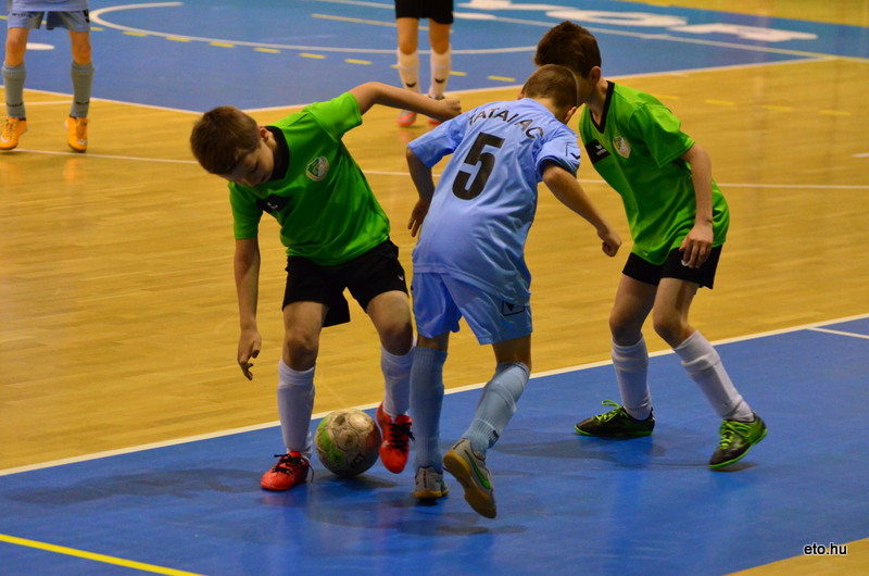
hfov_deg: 11.3
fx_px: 4409
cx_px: 434
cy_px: 288
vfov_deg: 7.5
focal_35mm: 183
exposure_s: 1/500
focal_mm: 122
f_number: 4.8
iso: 4000
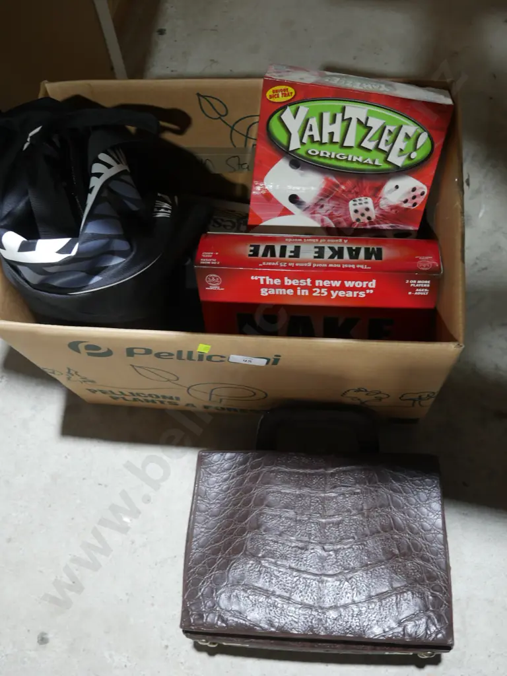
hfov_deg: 41.8
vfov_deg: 54.0
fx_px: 664
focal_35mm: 34
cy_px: 338
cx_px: 254
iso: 640
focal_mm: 17
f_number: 4
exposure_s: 1/60
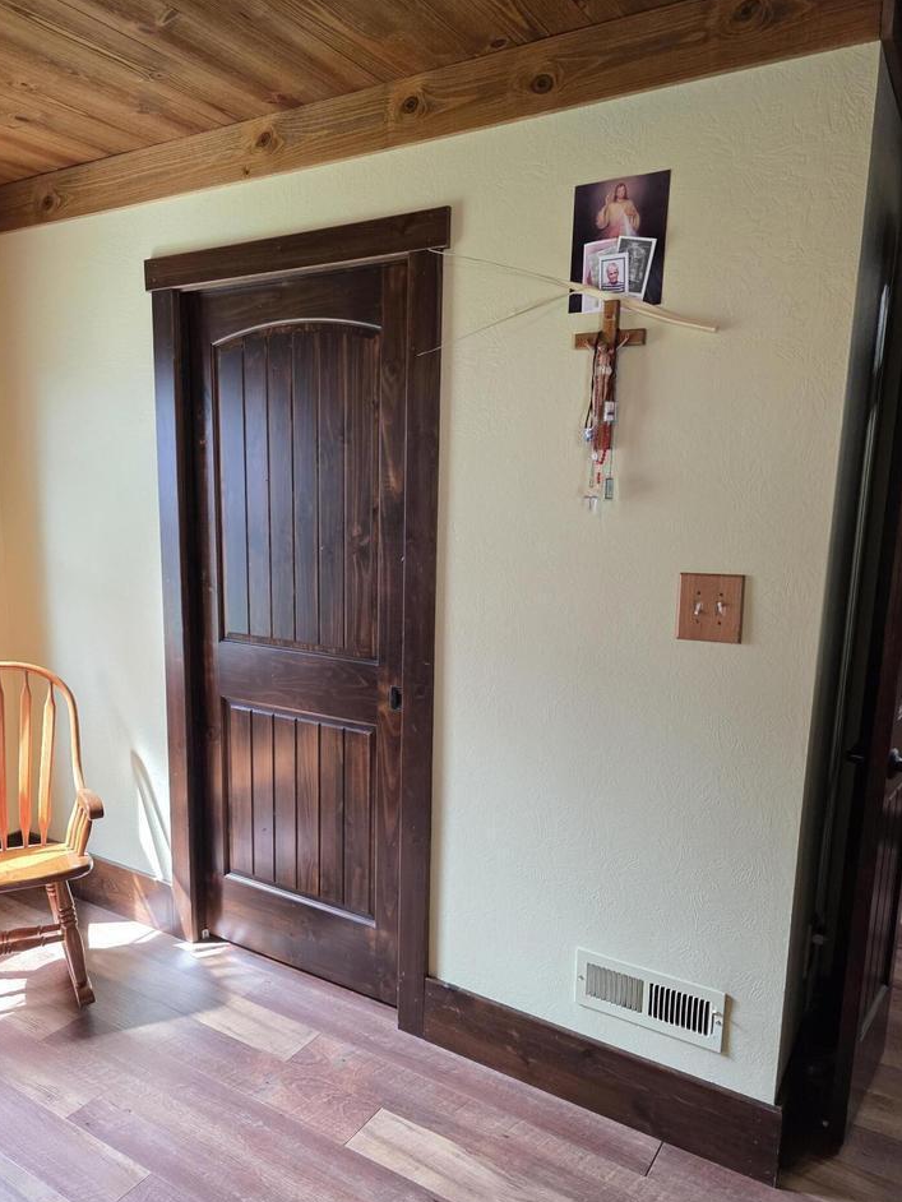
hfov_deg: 54.8
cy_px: 644
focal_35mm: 25
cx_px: 415
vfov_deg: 69.3
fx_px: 868
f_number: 1.7
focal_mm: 6.3
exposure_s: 1/120
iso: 500
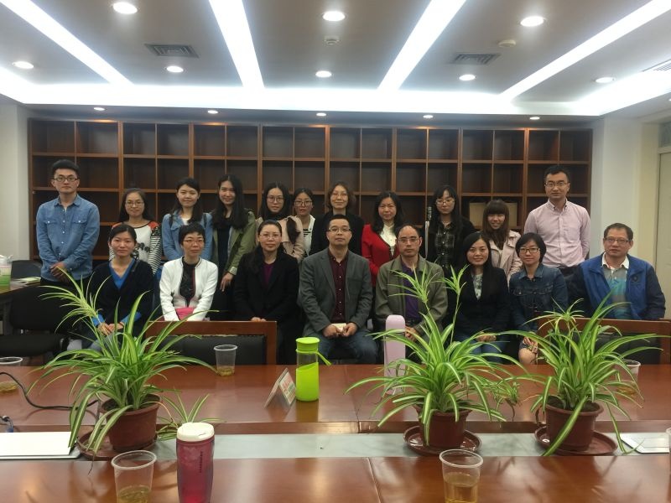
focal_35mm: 29
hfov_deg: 61.7
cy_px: 252
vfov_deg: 48.2
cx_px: 336
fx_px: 562
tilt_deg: -2.9
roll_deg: -2.0
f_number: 2.2
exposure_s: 1/17
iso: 50
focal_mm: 4.15
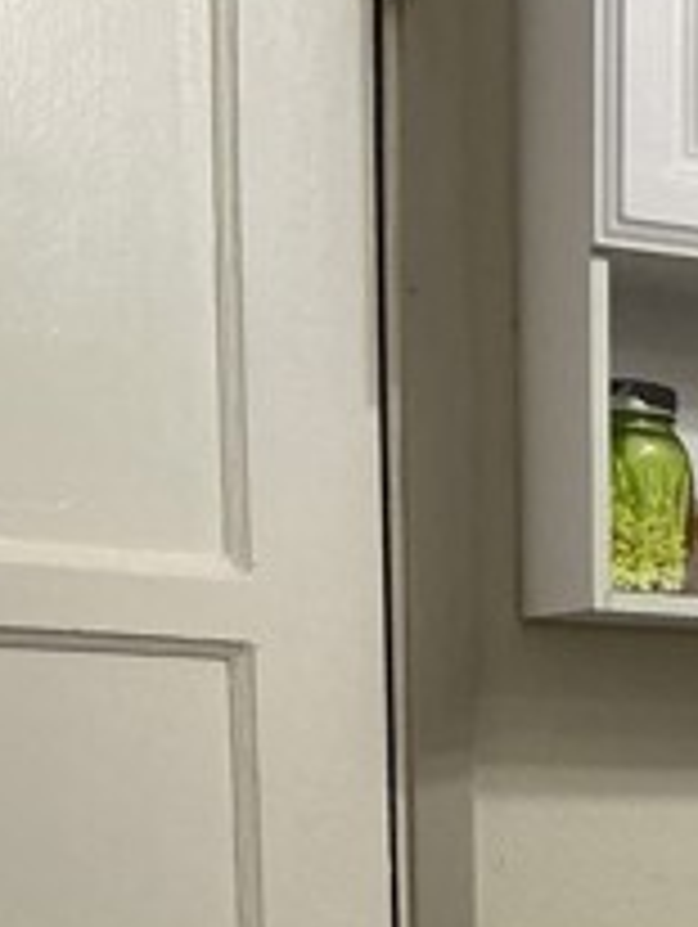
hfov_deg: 15.6
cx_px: 923
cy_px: 1233
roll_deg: -1.4
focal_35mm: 90
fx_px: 2415
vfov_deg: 19.8
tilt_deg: -11.3
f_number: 1.8
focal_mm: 3
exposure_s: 1/60
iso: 125
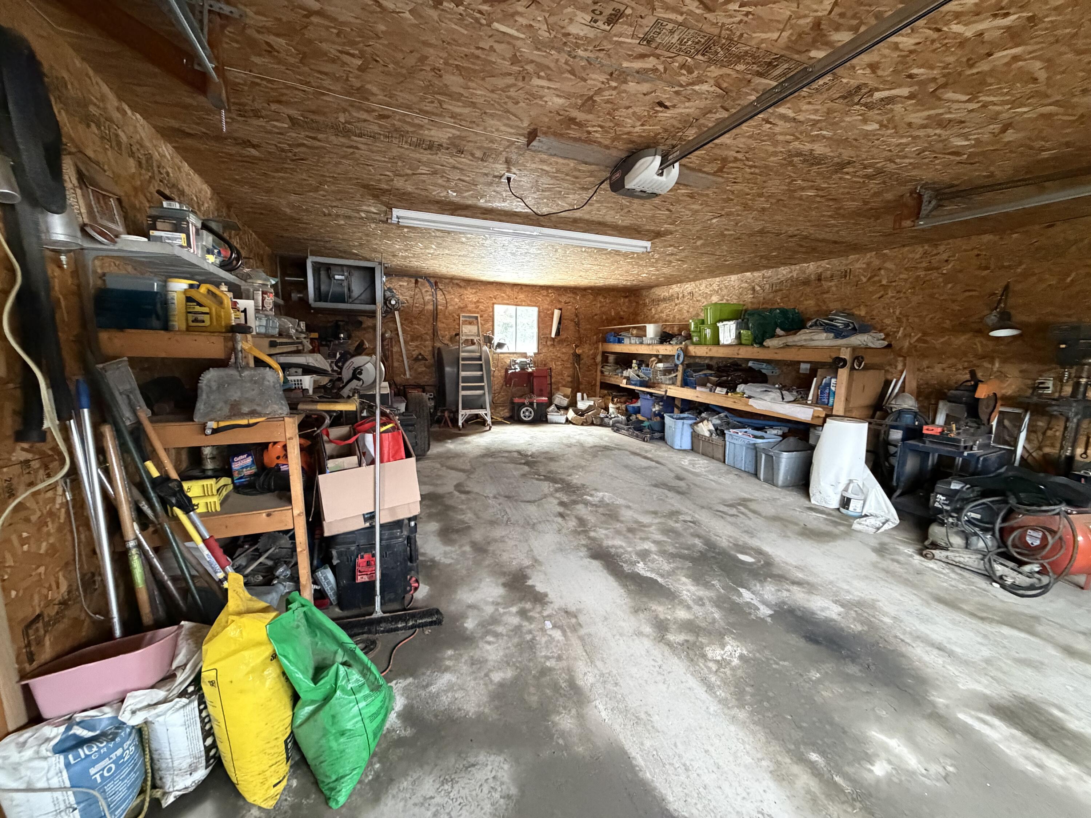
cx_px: 546
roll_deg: -1.6
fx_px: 441
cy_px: 409
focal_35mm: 14
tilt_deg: -8.6
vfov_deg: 85.7
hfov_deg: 102.1
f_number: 2.2
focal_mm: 2.22
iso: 1000
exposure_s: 1/60
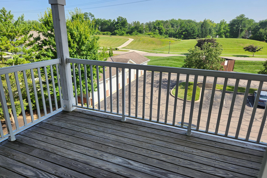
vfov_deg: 53.1
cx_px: 134
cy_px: 94
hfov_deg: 73.7
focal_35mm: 24
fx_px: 178
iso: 20
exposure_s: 1/773
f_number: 1.8
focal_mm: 5.4
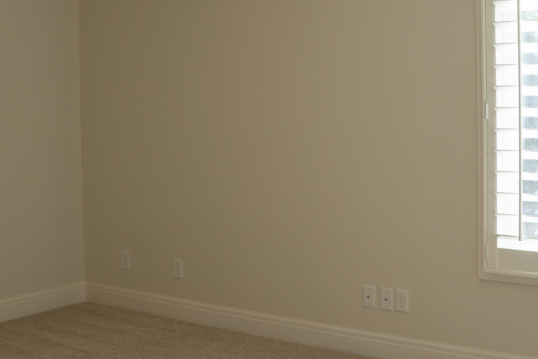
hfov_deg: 36.2
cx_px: 283
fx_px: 822
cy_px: 125
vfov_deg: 24.5
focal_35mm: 55
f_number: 4
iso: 160
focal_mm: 24
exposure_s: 1/160
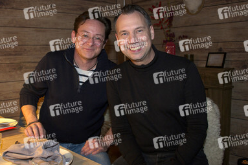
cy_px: 93
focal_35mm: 33
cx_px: 114
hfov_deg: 57.2
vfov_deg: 39.9
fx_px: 227
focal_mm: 28
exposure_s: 1/160
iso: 1600
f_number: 4
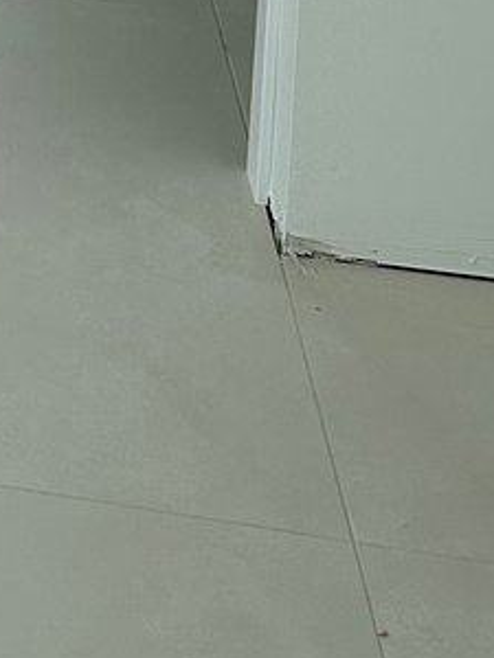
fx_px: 2340
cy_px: -768
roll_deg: -0.7
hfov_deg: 10.5
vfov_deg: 13.2
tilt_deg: -7.6
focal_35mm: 123
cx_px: -665
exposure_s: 1/1019
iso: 80
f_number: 1.78
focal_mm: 6.86
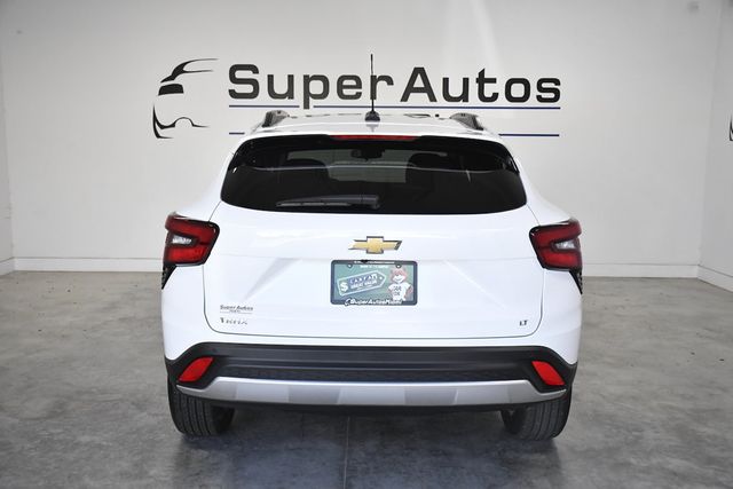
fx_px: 733
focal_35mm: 36
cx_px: 366
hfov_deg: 53.1
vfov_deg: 36.9
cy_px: 244
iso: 2500
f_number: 3.8
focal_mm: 24
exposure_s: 1/2500
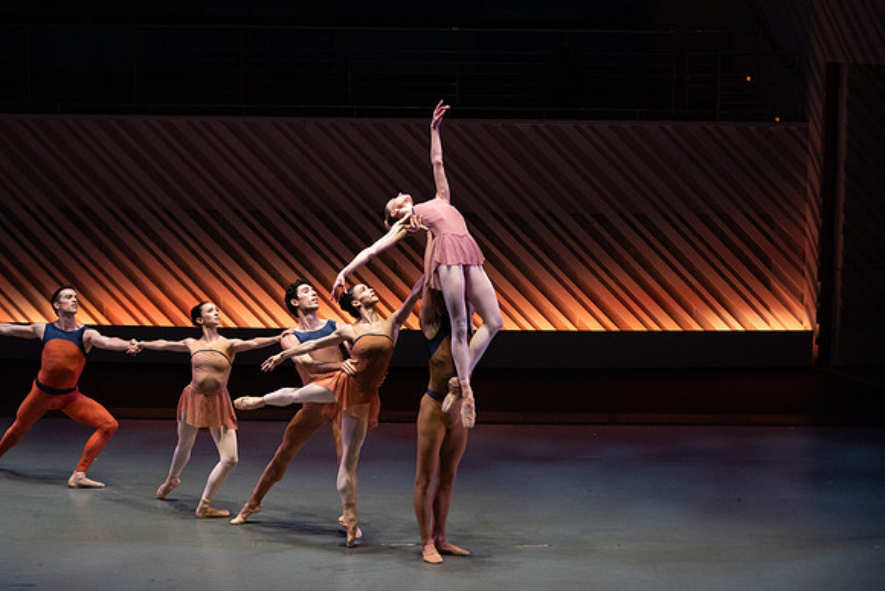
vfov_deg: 15.7
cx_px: 442
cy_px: 296
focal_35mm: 87
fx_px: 2139
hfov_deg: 23.4
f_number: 5.6
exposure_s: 1/400
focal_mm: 87
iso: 8000
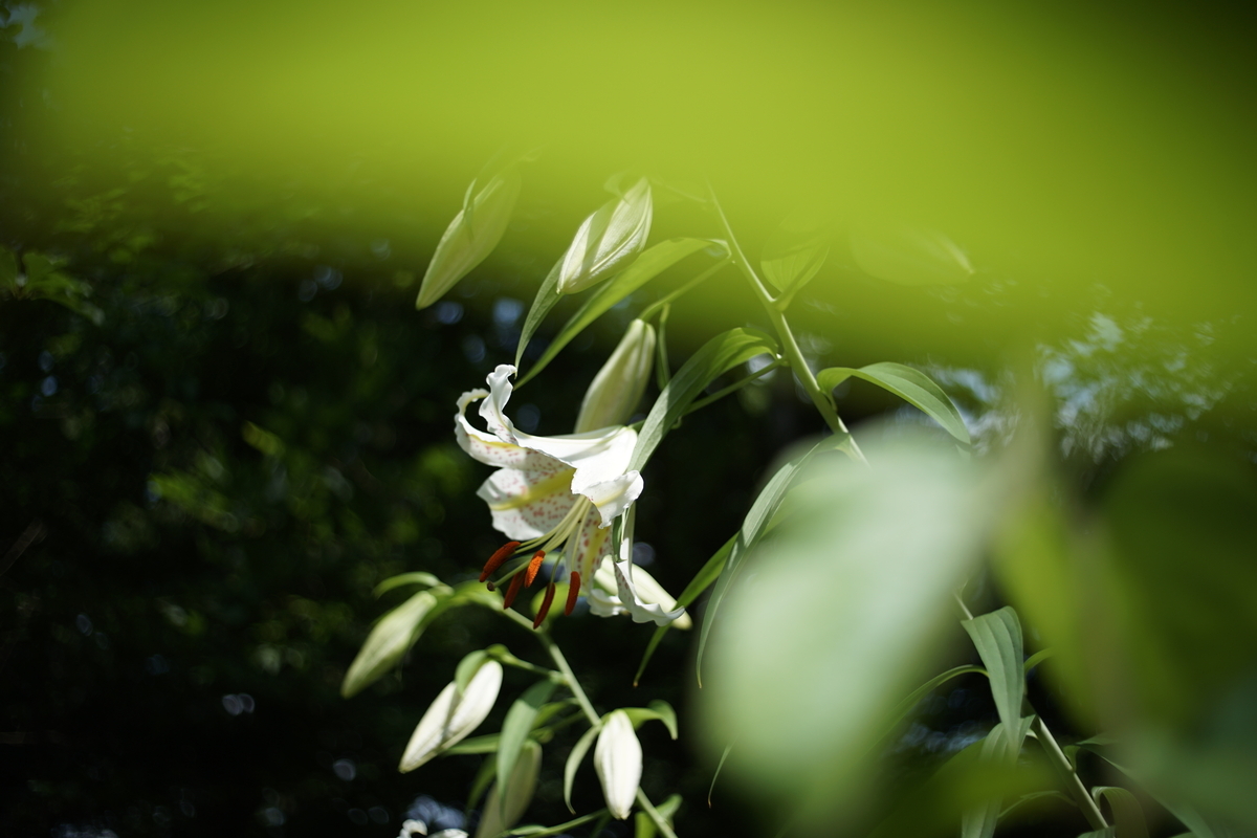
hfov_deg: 54.4
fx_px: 1222
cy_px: 419
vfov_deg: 37.9
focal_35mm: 35
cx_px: 628
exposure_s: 1/1600
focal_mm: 35
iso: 100
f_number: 2
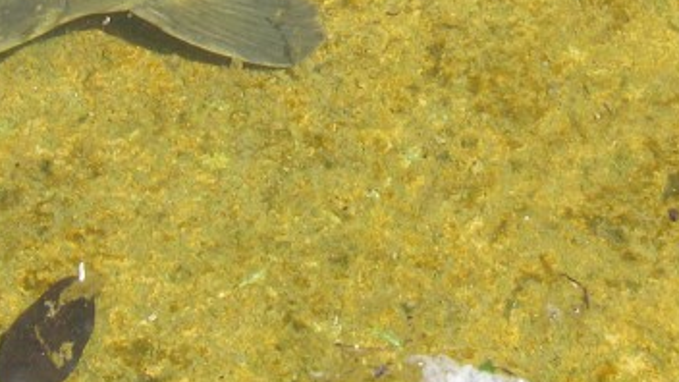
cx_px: 411
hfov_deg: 12.6
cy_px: -216
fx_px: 3079
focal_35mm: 171
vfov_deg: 7.0
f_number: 4.4
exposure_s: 1/160
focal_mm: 13.7
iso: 50
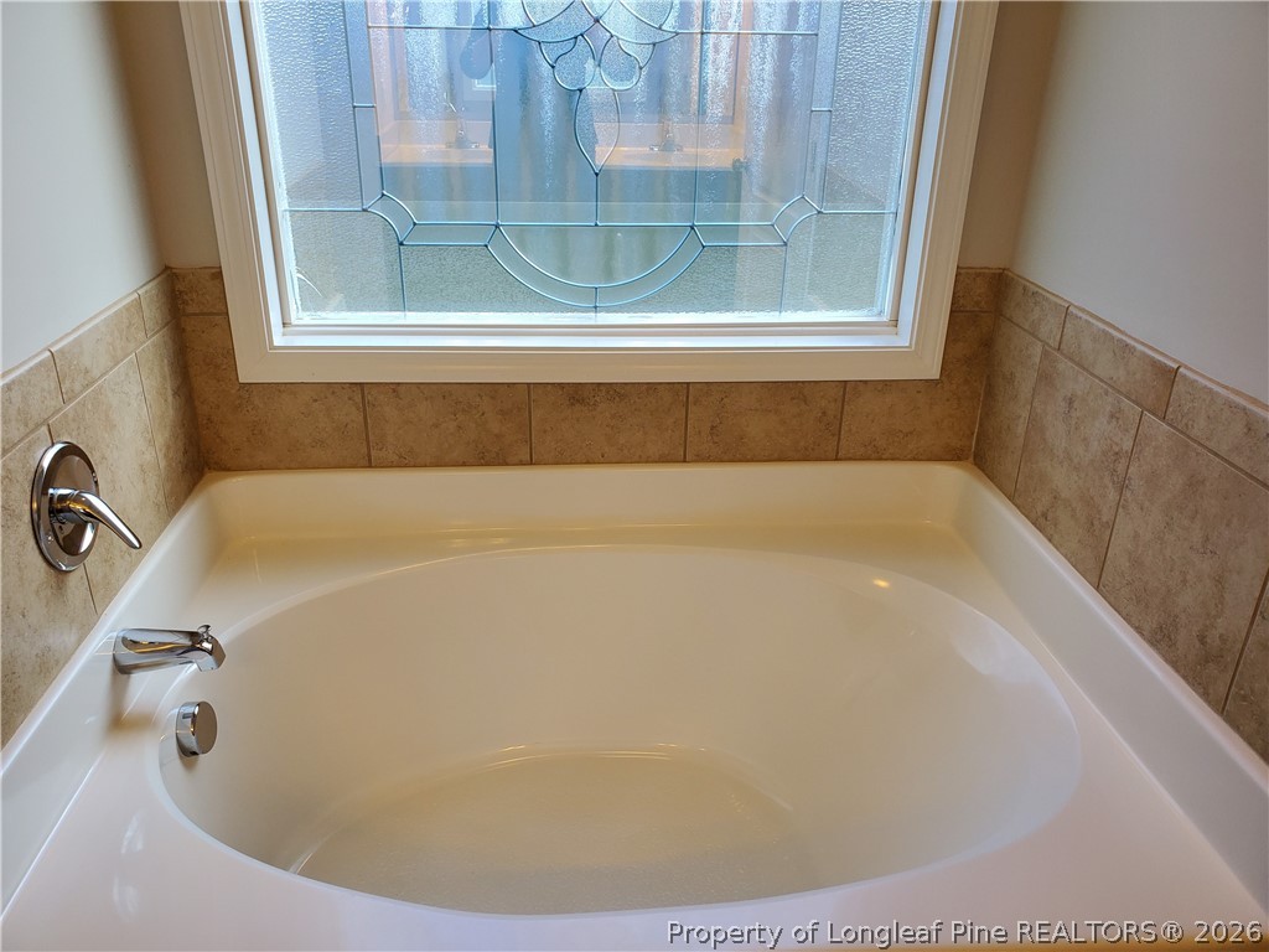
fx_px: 953
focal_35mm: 26
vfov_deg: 53.1
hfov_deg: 67.3
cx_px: 634
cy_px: 476
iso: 125
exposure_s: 1/120
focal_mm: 4.3
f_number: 2.4
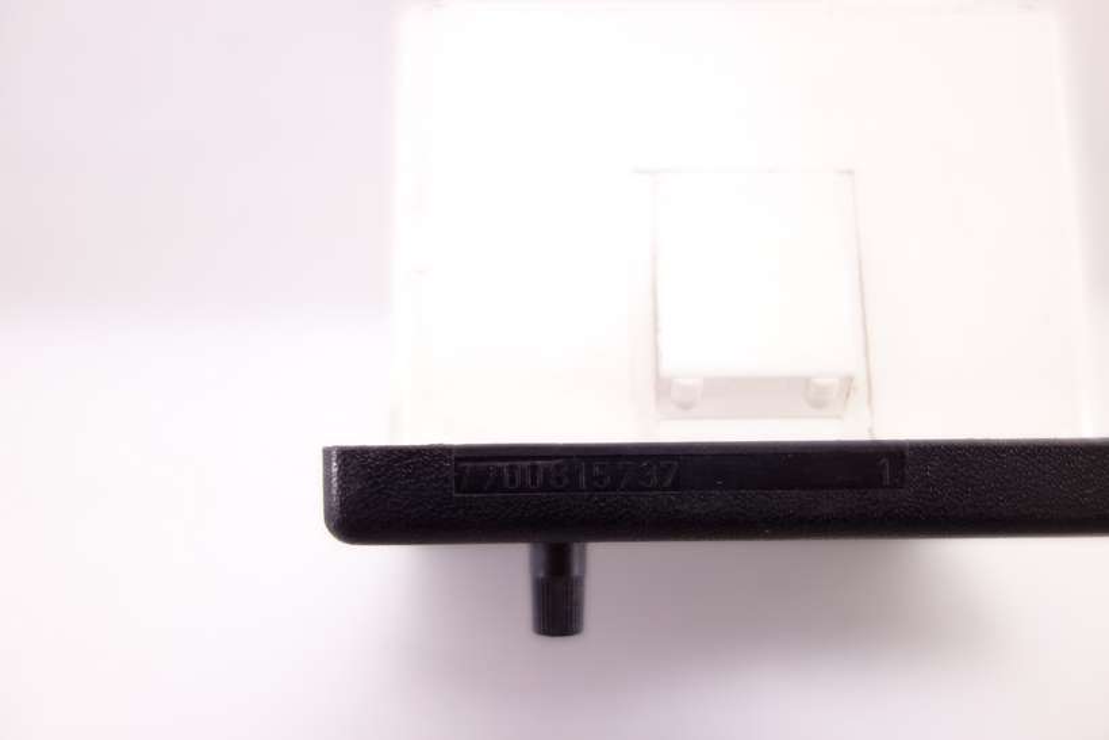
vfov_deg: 46.4
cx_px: 554
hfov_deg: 65.5
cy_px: 370
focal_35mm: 28
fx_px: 863
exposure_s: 1/80
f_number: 1.8
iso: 125
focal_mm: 10.4
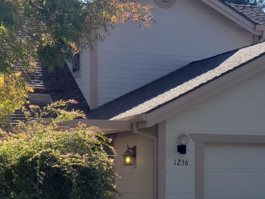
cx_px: 258
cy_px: 170
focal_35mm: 106
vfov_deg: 13.9
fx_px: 811
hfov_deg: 18.1
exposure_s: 1/562
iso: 32
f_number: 2.4
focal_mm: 6
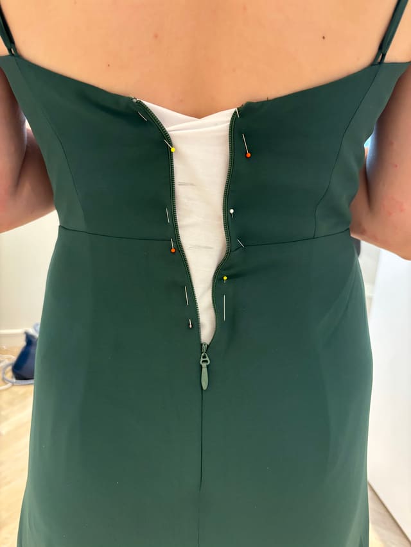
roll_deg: -4.3
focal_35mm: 26
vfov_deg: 67.3
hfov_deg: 53.1
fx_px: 411
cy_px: 274
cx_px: 206
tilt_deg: -16.3
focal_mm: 5.96
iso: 320
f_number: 1.6
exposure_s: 1/50
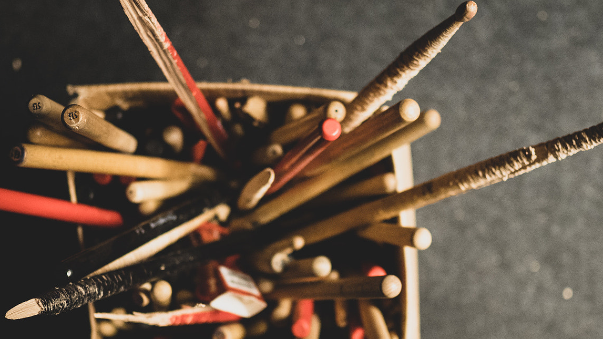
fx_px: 1215
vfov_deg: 15.9
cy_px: 225
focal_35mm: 76
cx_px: 291
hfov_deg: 27.9
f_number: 1.8
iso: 2000
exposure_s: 1/60
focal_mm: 25
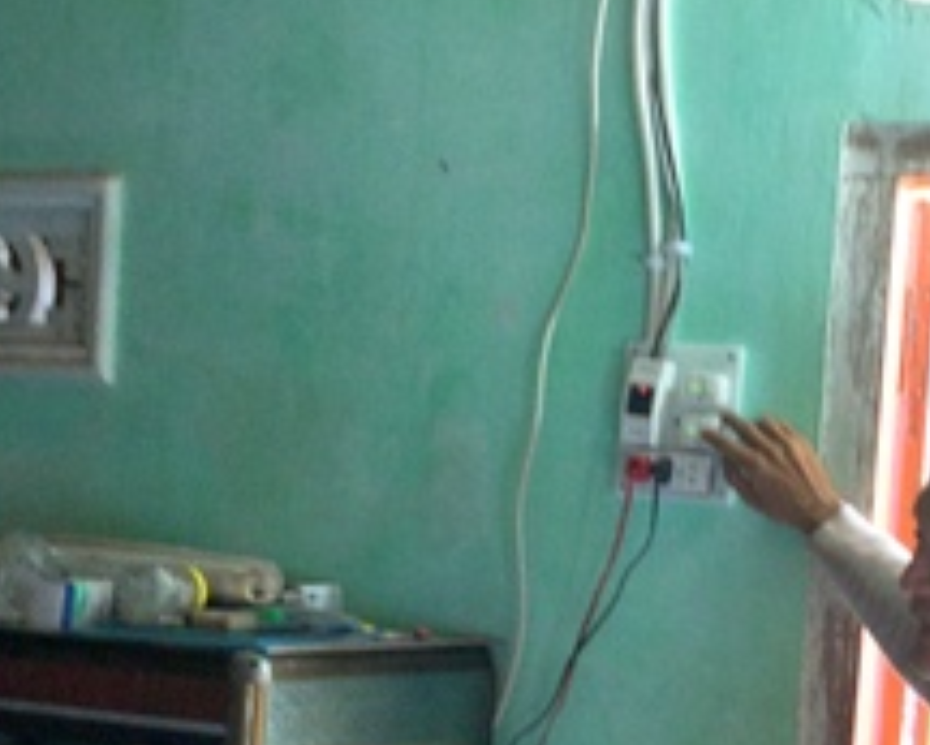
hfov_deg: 30.0
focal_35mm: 63
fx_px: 1735
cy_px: 689
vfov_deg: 23.5
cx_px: 491
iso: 25
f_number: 2.4
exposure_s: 1/30
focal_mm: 3.3
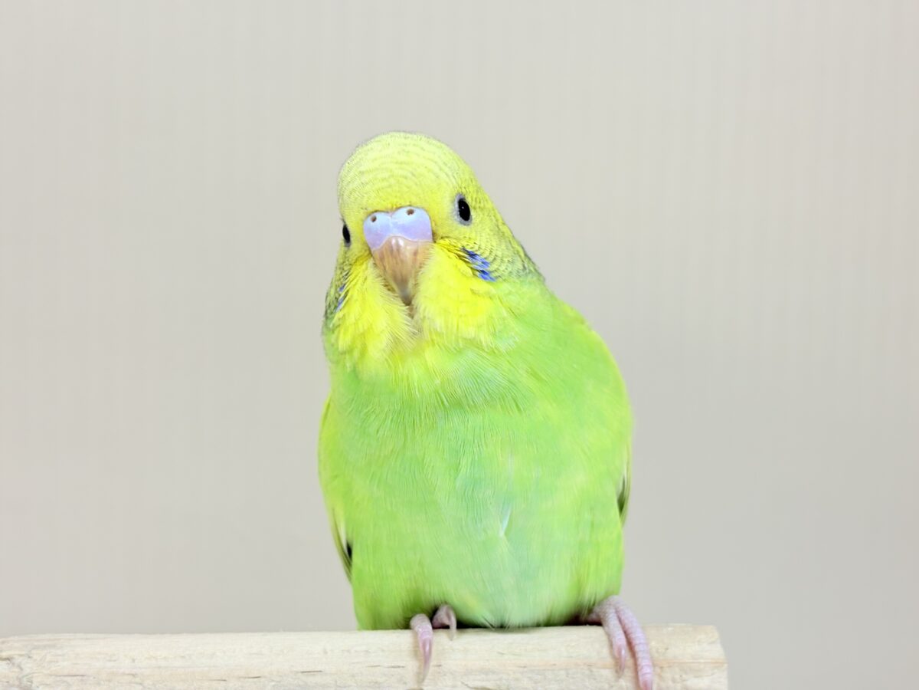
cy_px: 345
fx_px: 1381
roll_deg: +0.9
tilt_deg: -2.1
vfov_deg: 28.0
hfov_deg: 36.8
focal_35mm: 52
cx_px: 460
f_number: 1.6
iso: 64
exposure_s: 1/109
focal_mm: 5.96
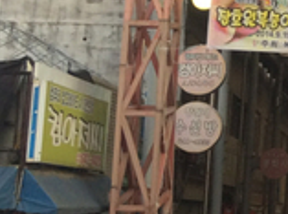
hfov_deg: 12.8
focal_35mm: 147
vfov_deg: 10.0
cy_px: -13
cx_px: 419
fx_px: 1220
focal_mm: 3.3
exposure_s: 1/60
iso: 40
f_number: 2.4
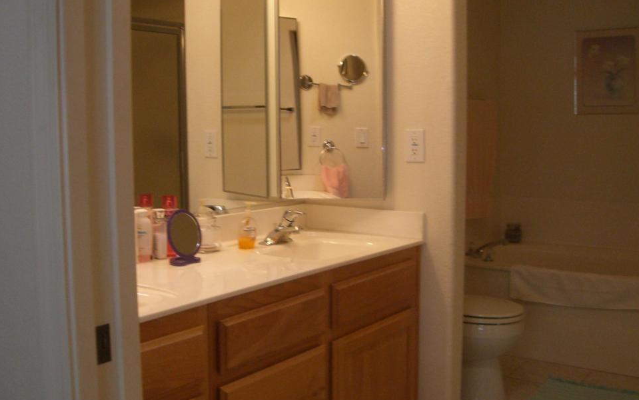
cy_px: 197
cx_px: 308
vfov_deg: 29.9
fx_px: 749
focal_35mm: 43
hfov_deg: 46.2
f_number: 2.7
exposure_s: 1/40
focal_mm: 6.2
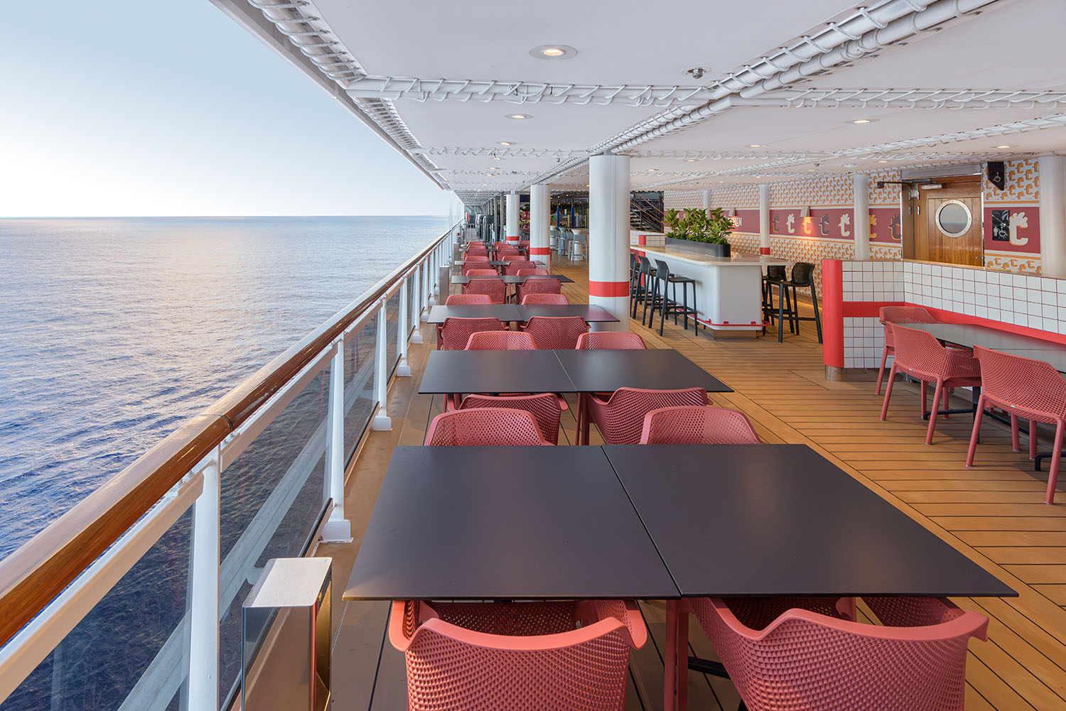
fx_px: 444
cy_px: 356
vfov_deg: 77.4
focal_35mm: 15
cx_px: 533
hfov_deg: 100.4
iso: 450
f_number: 7.1
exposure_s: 1/80
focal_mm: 15
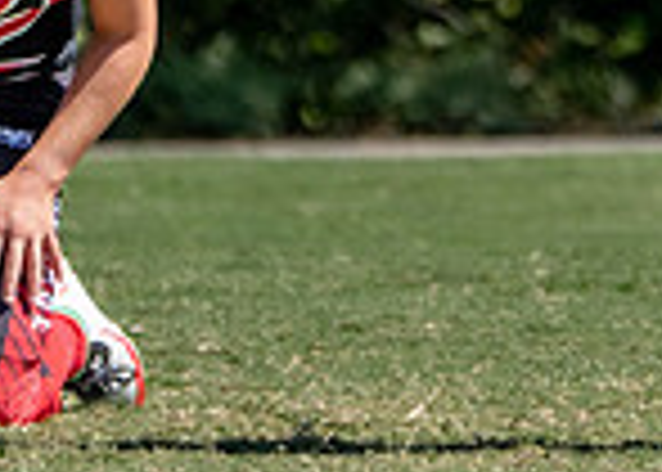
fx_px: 23915
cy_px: -424
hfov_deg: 1.6
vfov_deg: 1.1
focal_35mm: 1272
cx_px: 968
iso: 400
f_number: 5.6
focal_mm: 212
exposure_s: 1/1600
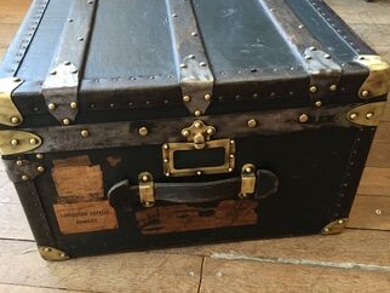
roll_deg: +1.9
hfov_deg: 51.3
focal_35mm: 36
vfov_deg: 39.7
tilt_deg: -37.1
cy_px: 148
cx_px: 195
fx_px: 406
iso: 125
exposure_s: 1/33
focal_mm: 4.15
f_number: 2.2
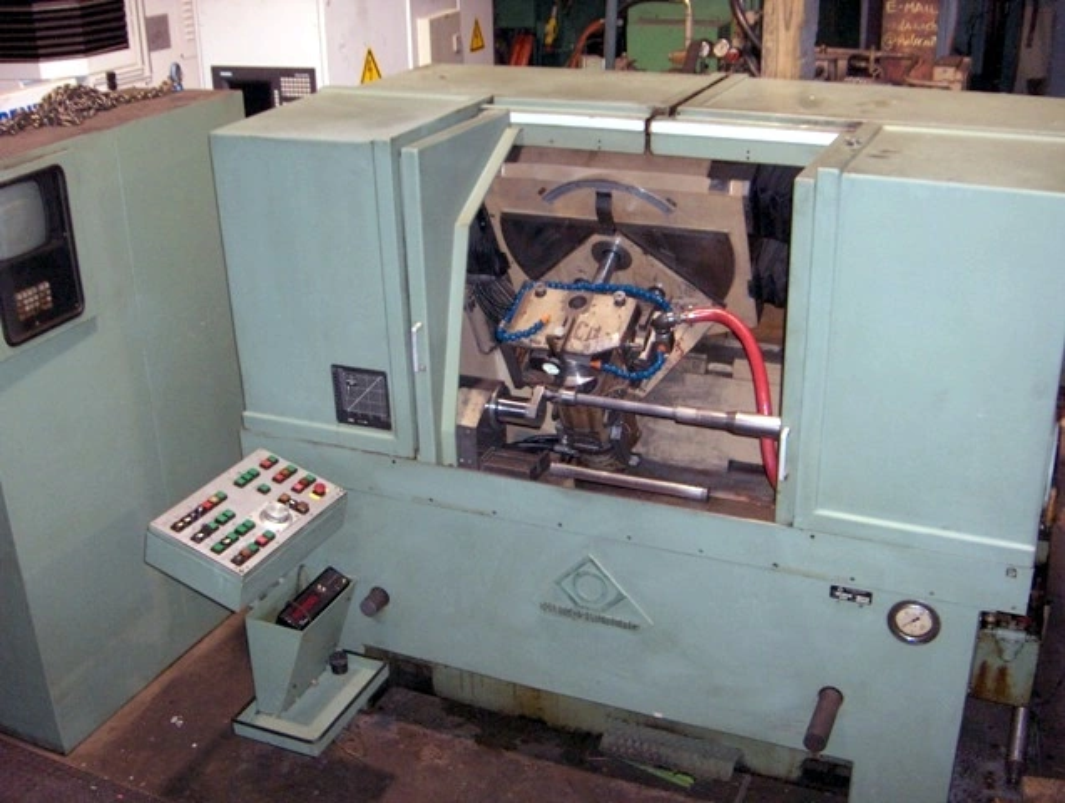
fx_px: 1202
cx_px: 532
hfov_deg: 47.8
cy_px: 402
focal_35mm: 39
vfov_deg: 36.9
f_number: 2.8
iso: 100
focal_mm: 8
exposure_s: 1/60
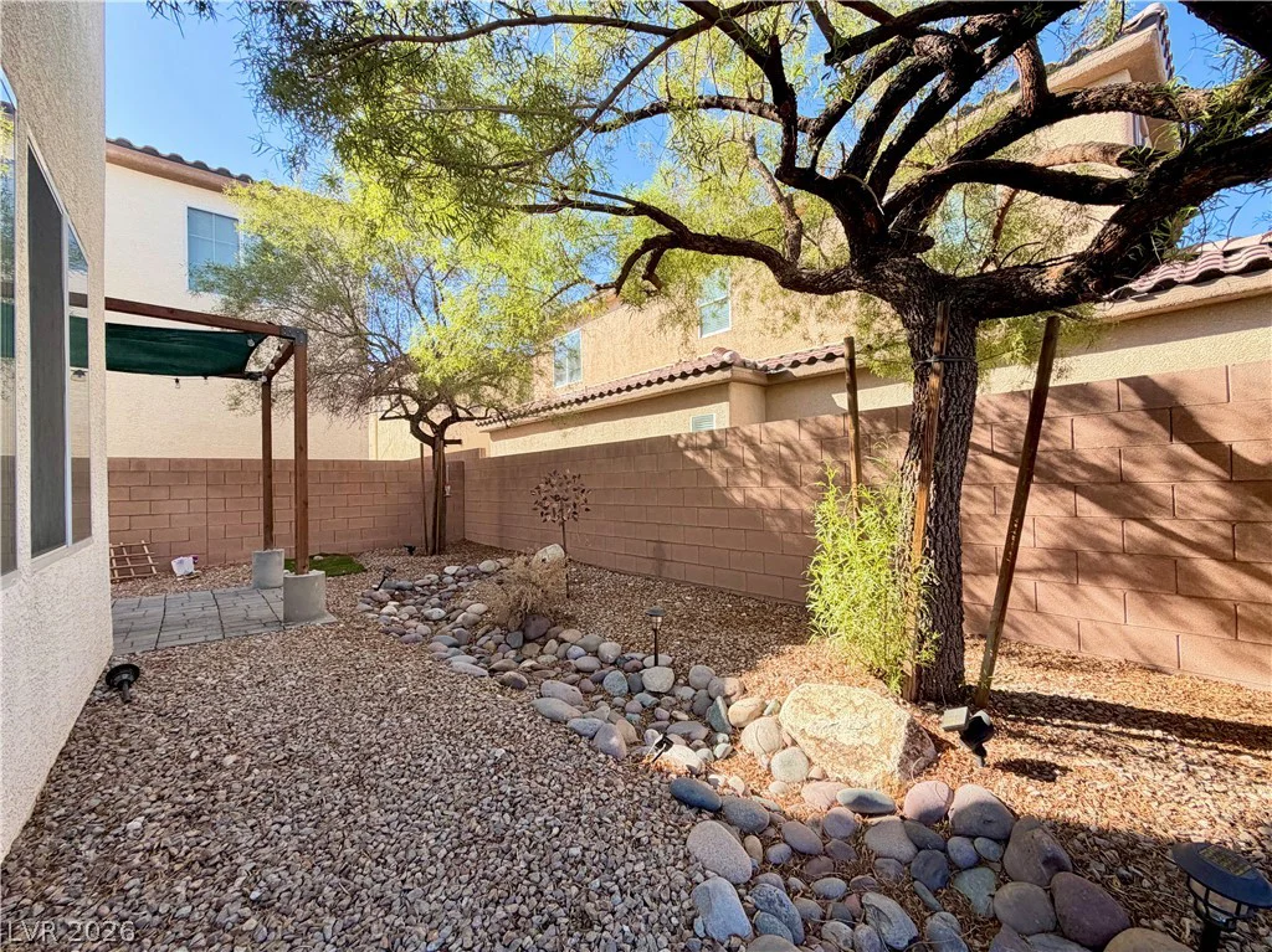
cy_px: 476
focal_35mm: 14
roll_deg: +1.0
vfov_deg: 85.6
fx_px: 514
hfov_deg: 102.1
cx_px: 636
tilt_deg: +0.5
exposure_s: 1/498
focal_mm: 2.22
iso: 64
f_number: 2.2
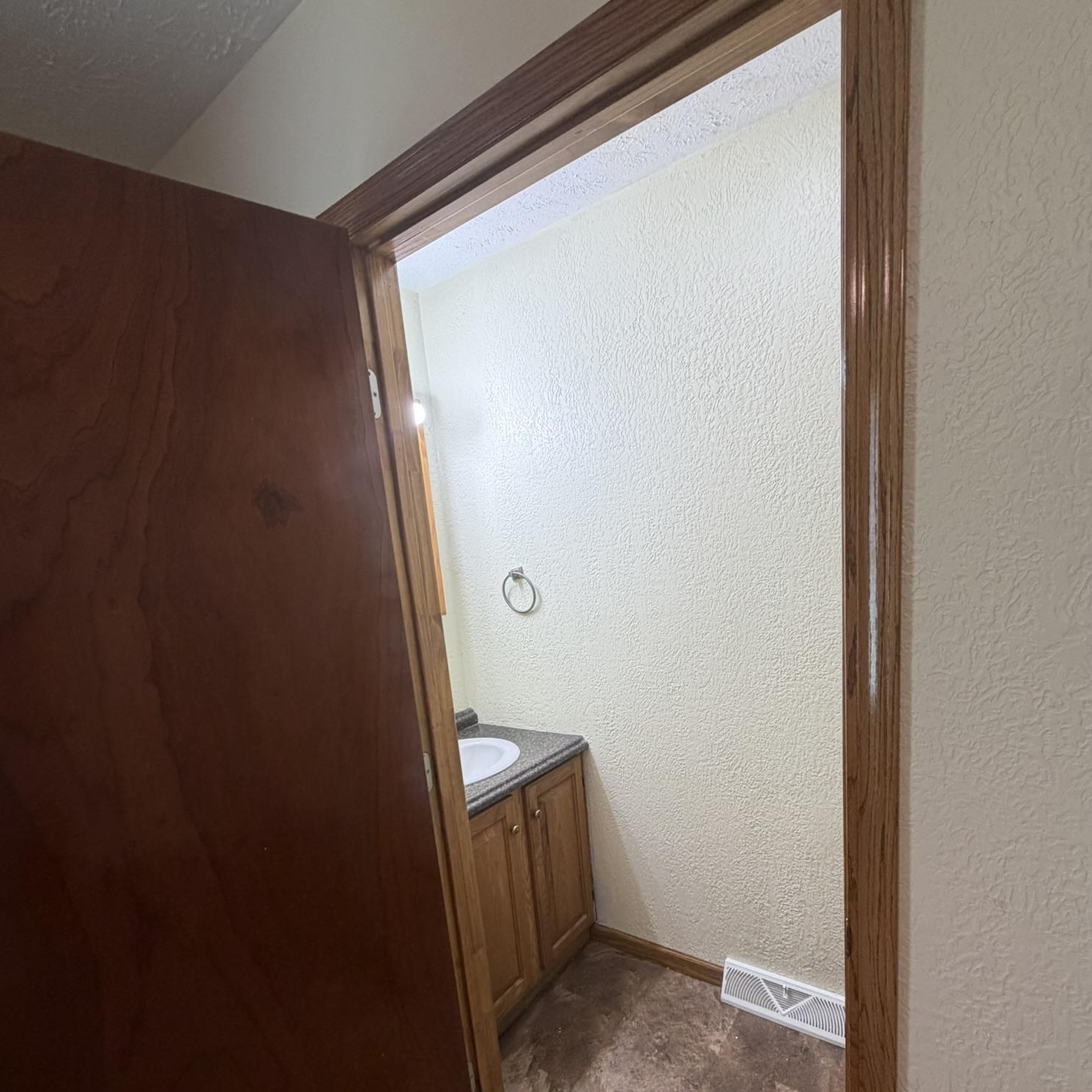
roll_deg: +5.5
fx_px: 607
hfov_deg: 84.0
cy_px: 669
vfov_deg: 82.7
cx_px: 541
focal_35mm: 17
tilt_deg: -10.2
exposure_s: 1/120
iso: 160
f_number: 2.2
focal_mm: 2.22
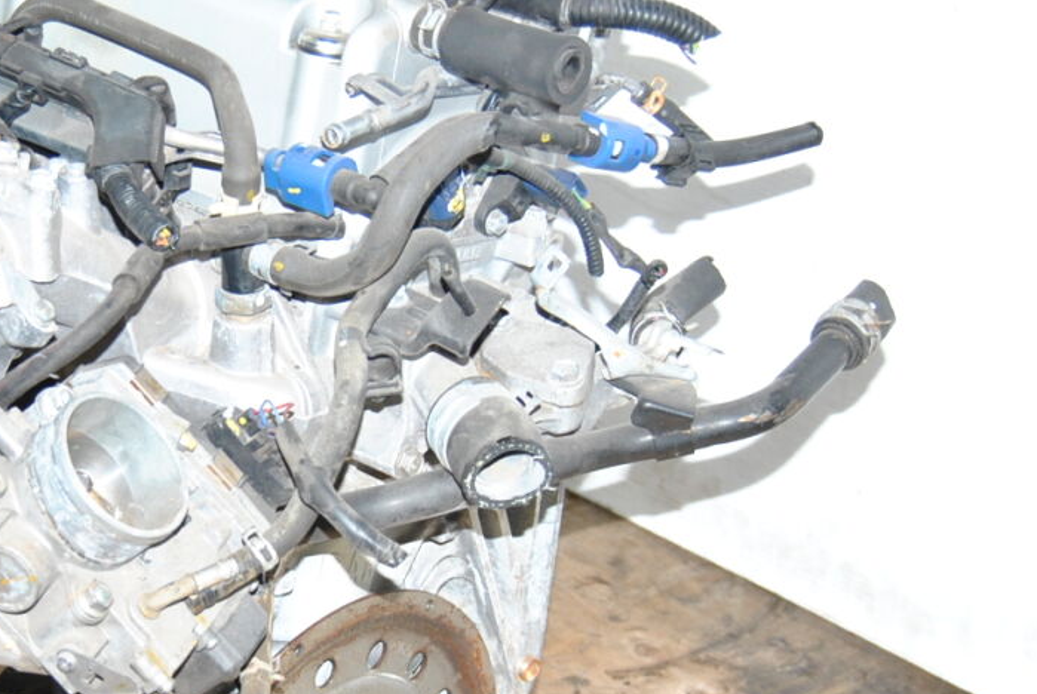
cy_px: 426
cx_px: 144
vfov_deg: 13.3
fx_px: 2971
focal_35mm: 103
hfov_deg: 19.5
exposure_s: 1/200
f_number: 4.5
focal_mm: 30
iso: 400
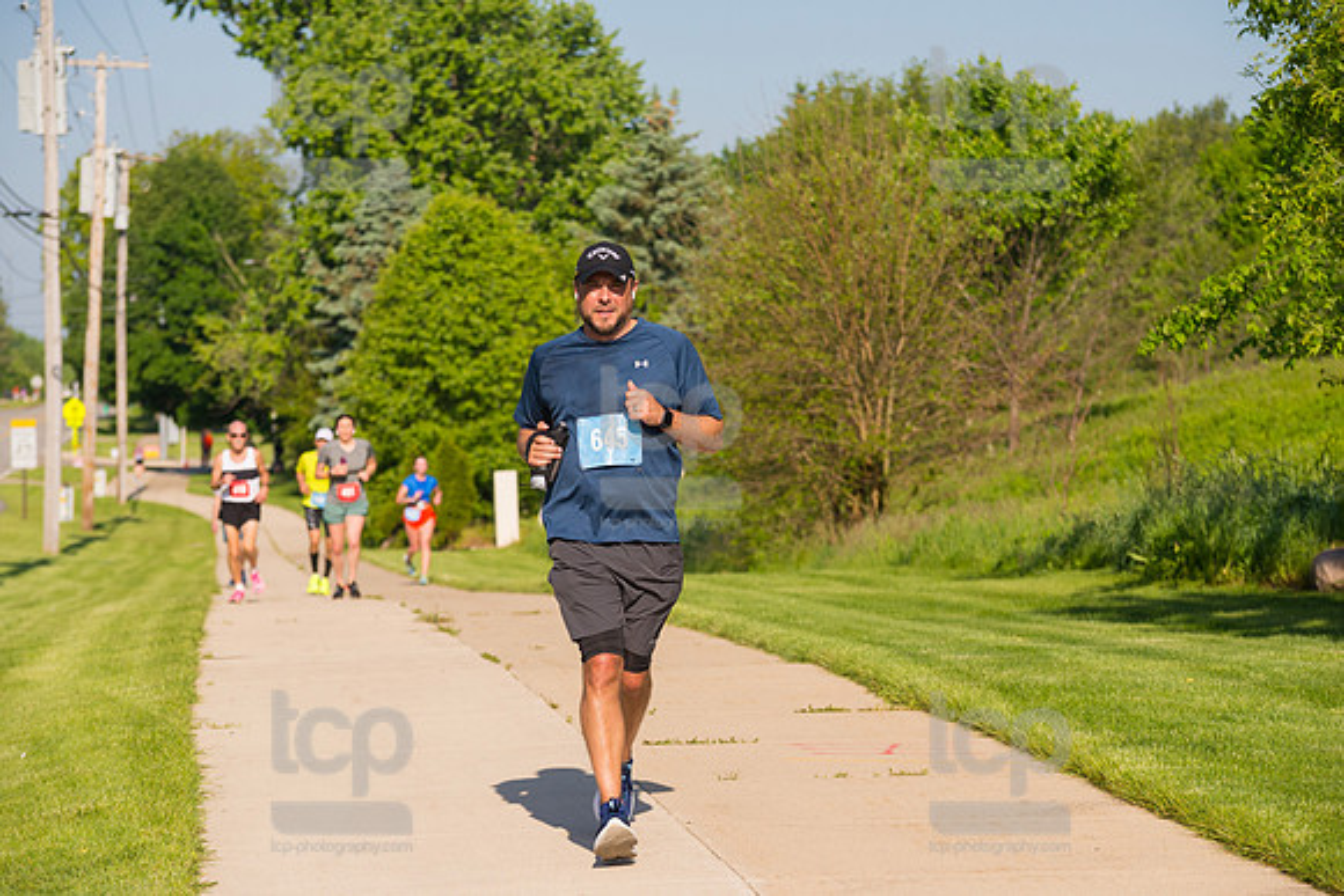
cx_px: 672
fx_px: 4481
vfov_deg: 11.4
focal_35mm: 120
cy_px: 448
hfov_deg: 17.1
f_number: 5.6
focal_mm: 120
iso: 400
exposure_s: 1/2000
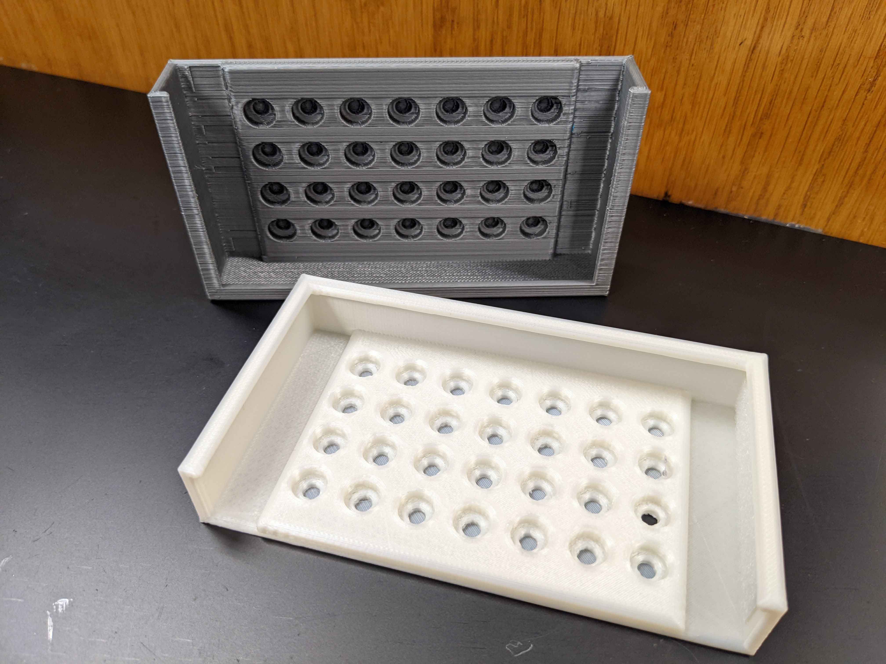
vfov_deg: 51.4
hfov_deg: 65.3
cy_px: 332
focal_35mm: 27
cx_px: 443
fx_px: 691
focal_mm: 4.38
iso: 106
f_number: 1.73
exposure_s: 1/60
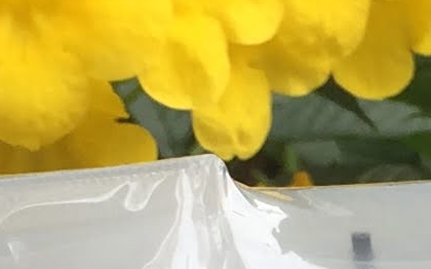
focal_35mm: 239
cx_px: 530
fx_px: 2806
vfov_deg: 5.4
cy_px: 431
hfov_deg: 8.7
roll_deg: -3.1
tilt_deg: -8.9
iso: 32
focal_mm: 4.15
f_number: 2.2
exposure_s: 1/370
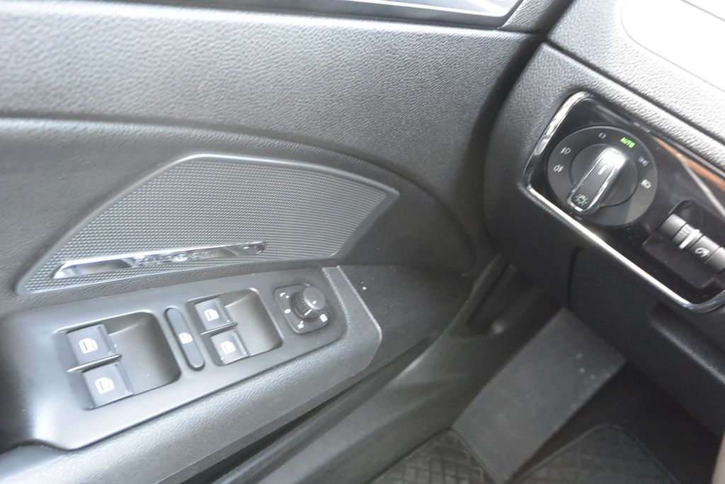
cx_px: 362
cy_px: 242
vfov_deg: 46.4
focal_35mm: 28
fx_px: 564
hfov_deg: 65.5
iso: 1250
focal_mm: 10.7
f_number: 3.5
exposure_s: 1/30
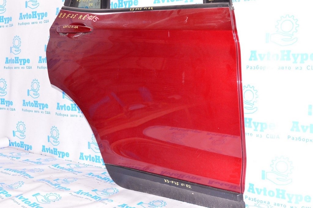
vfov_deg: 30.8
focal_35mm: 44
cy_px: 104
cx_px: 156
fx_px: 378
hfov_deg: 45.0
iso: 1600
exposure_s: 1/200
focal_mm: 29
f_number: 8
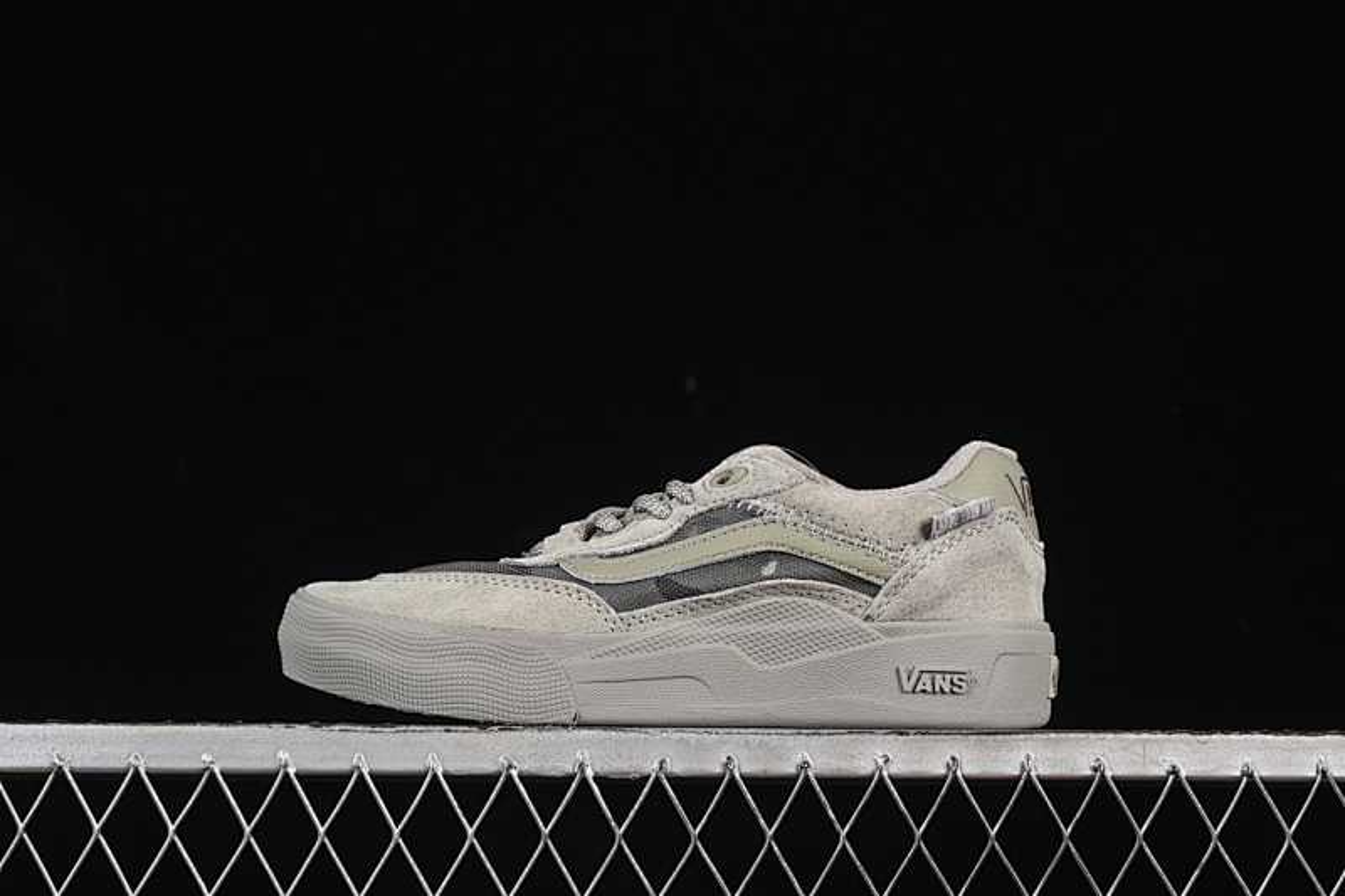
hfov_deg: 27.0
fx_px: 2801
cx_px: 672
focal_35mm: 75
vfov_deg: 18.2
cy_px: 448
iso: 160
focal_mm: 50
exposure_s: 1/80
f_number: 7.1
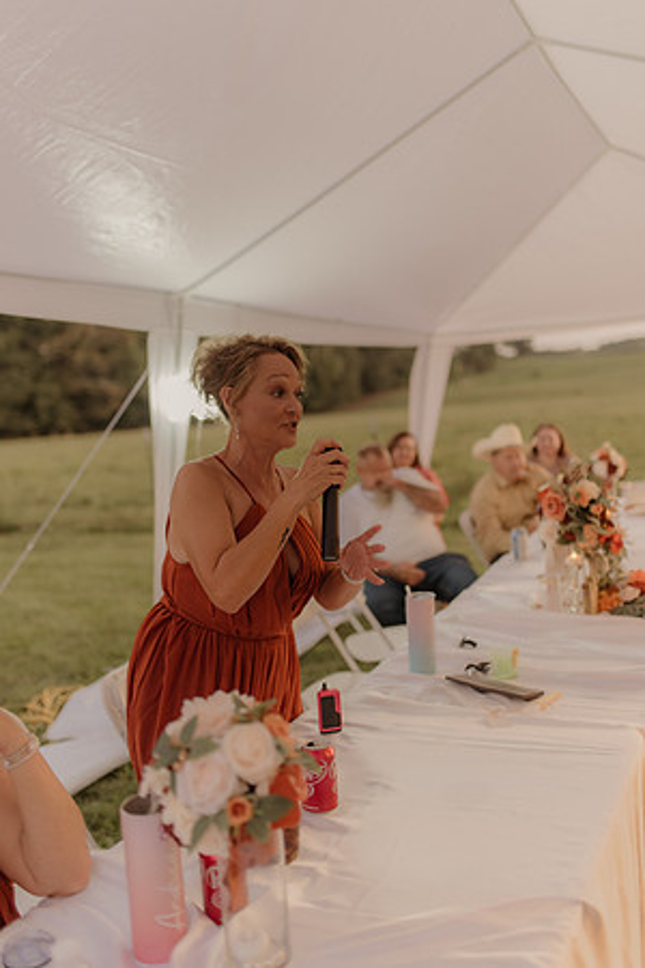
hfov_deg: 37.9
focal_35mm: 35
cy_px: 484
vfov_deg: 54.4
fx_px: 941
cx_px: 322
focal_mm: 35
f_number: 1.4
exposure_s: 1/160
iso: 500
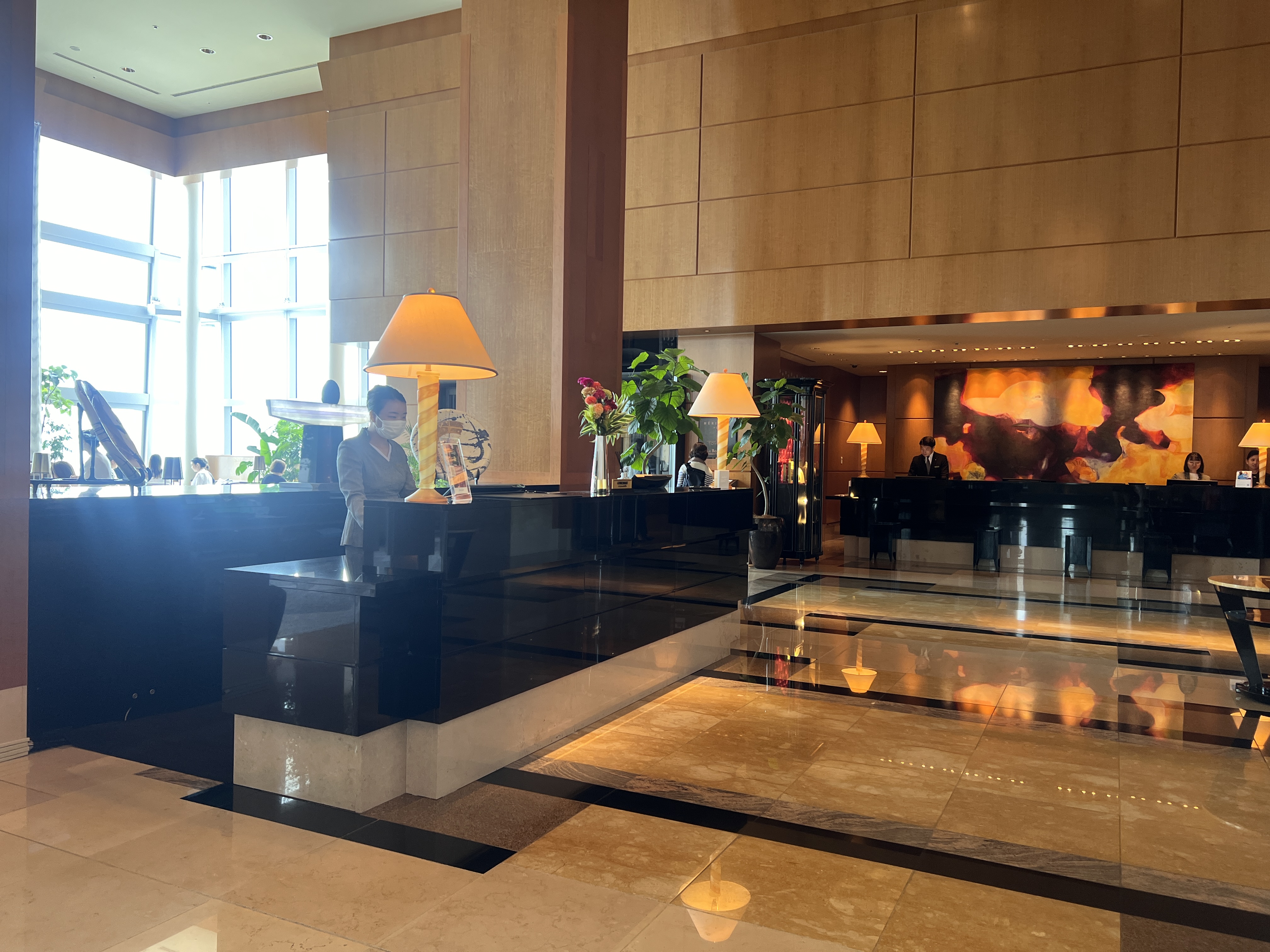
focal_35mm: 26
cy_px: 476
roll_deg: -1.0
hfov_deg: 67.3
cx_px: 635
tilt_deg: -1.2
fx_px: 954
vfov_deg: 53.1
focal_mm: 5.7
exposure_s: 1/50
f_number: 1.5
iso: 100
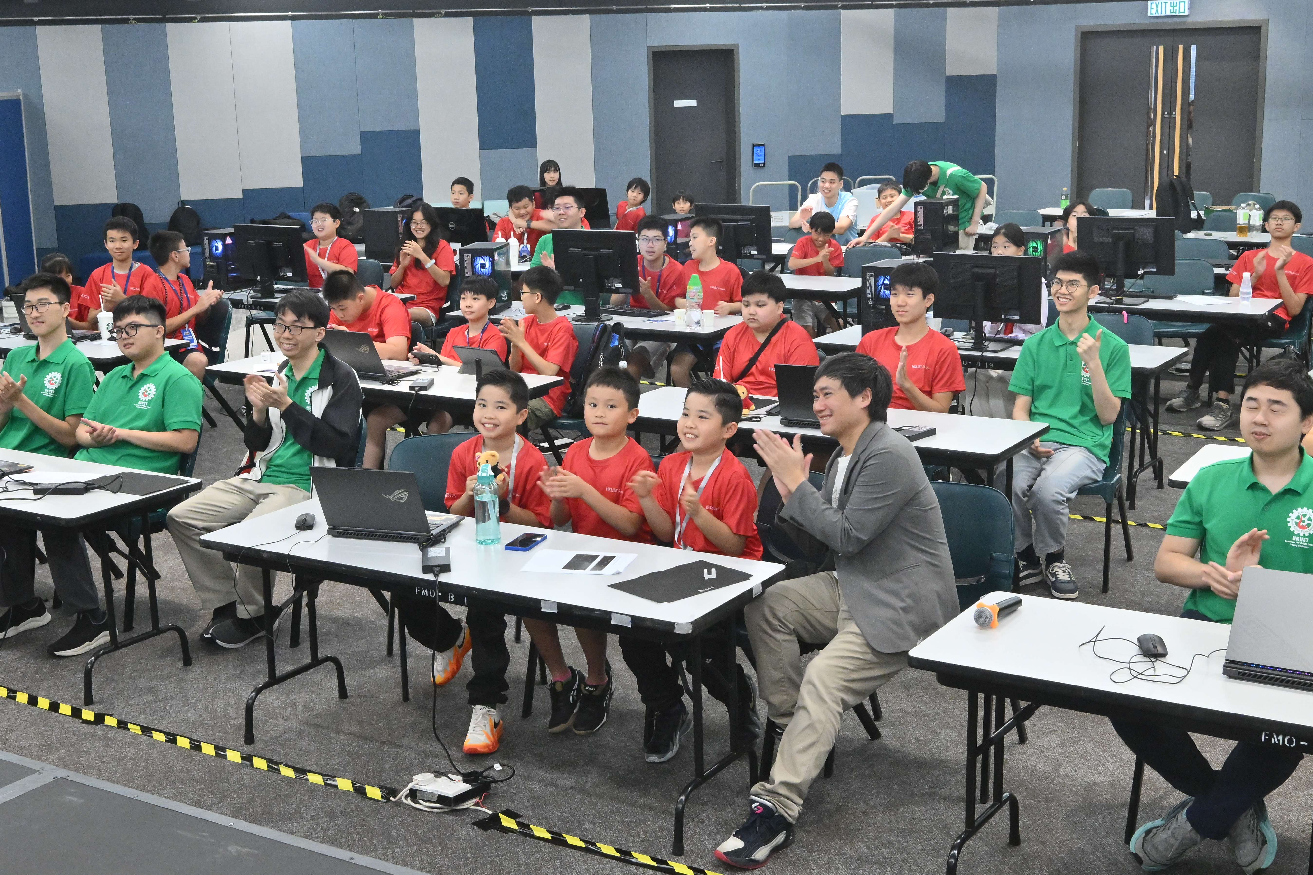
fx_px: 1641
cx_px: 656
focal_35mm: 45
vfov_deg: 29.9
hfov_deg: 43.6
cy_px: 438
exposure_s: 1/80
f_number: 10
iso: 3200
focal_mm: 30
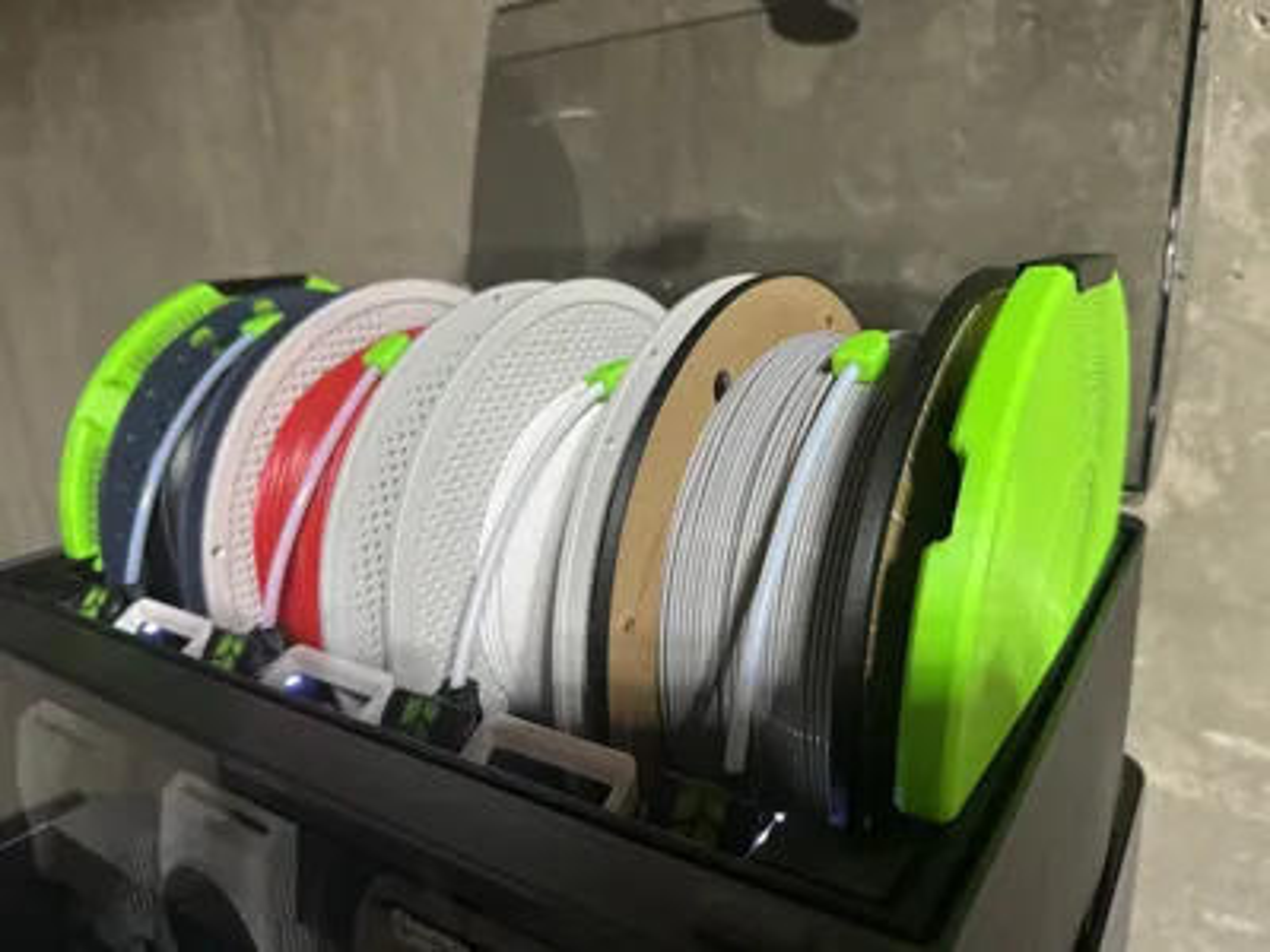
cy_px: 476
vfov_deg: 56.8
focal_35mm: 24
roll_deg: +2.6
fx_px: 881
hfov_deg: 71.6
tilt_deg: -15.9
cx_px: 635
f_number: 1.78
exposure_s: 1/60
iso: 400
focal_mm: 6.86
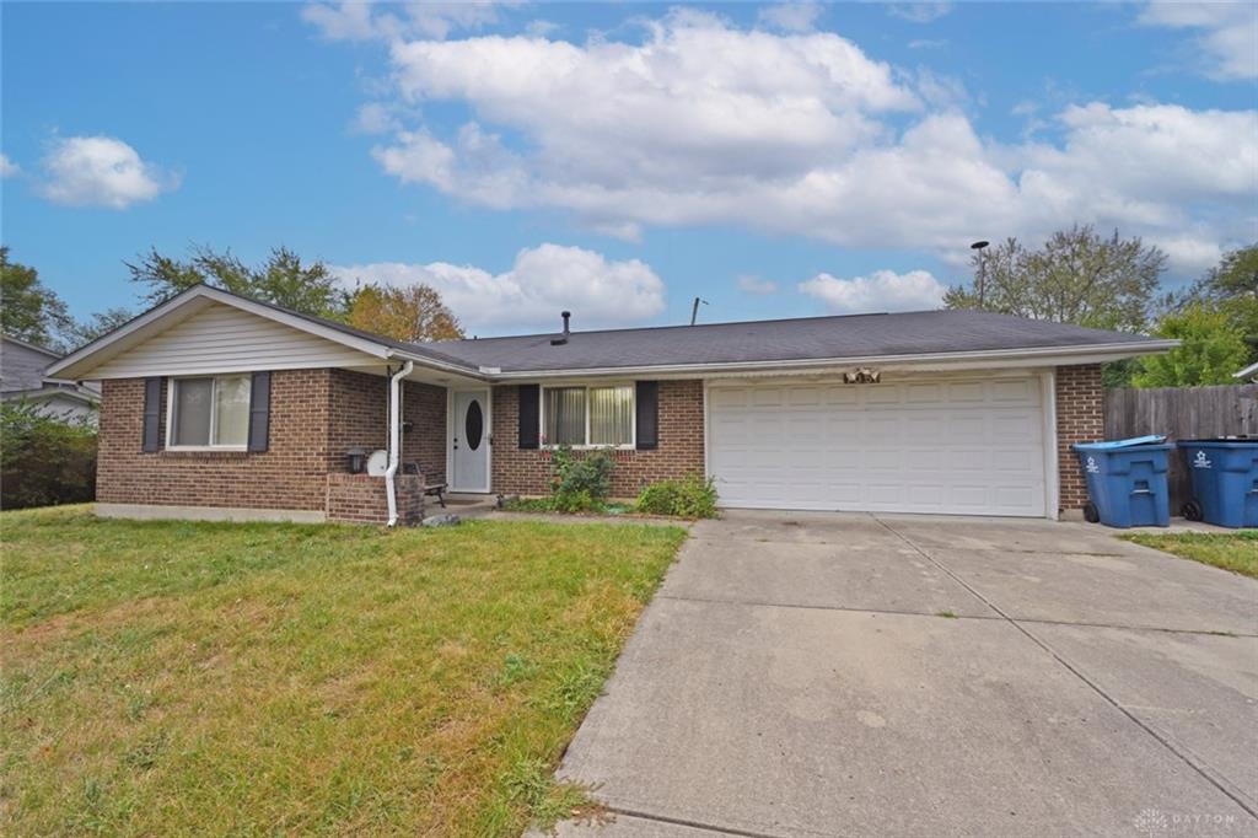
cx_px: 629
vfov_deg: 81.2
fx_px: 489
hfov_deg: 104.3
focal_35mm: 14
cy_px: 419
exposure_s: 1/200
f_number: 11
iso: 220
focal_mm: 14
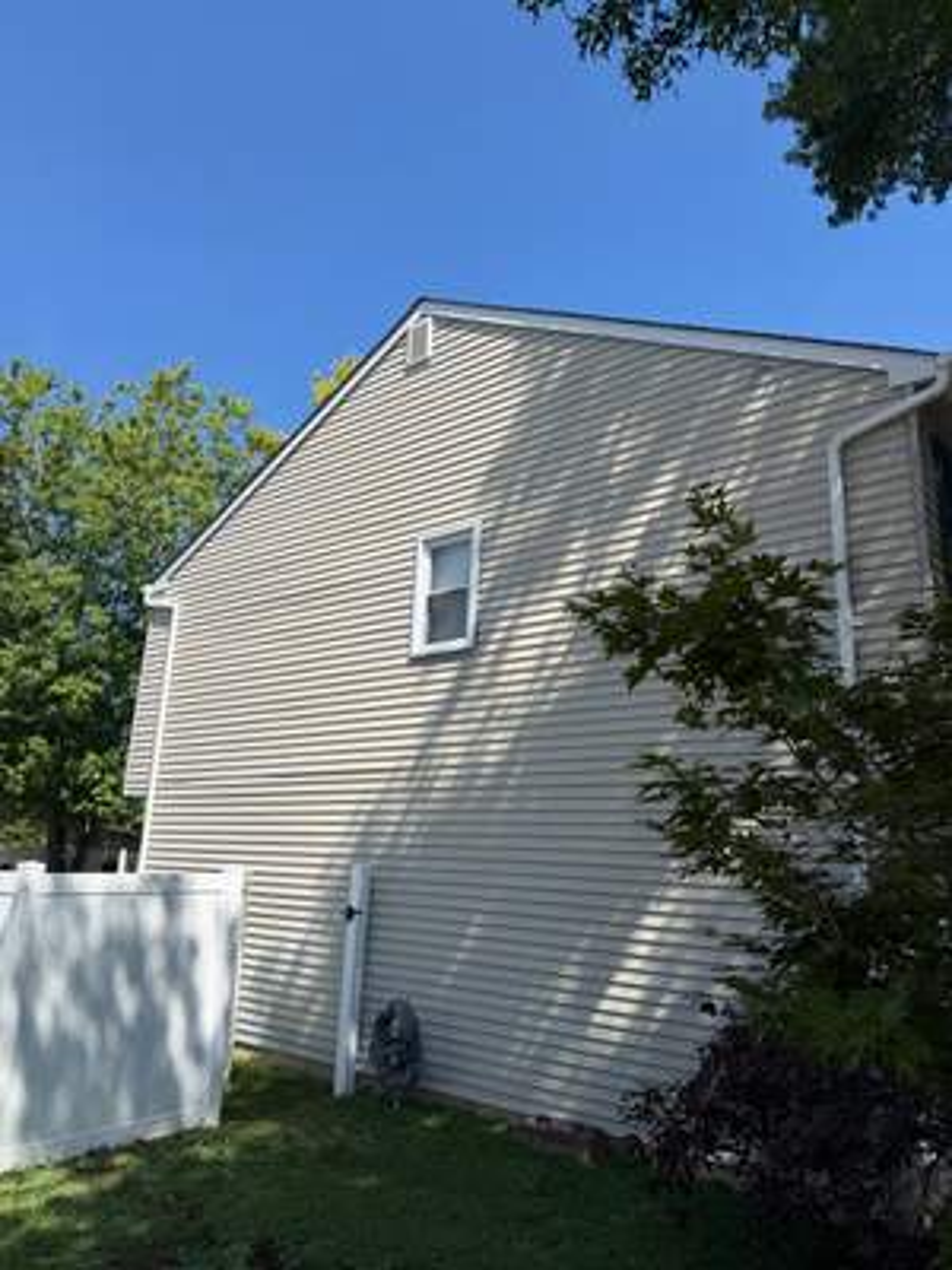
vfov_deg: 71.6
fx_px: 880
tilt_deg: +15.1
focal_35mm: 24
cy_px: 635
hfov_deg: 56.8
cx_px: 476
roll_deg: -1.5
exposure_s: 1/3759
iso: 80
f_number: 1.78
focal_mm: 6.76
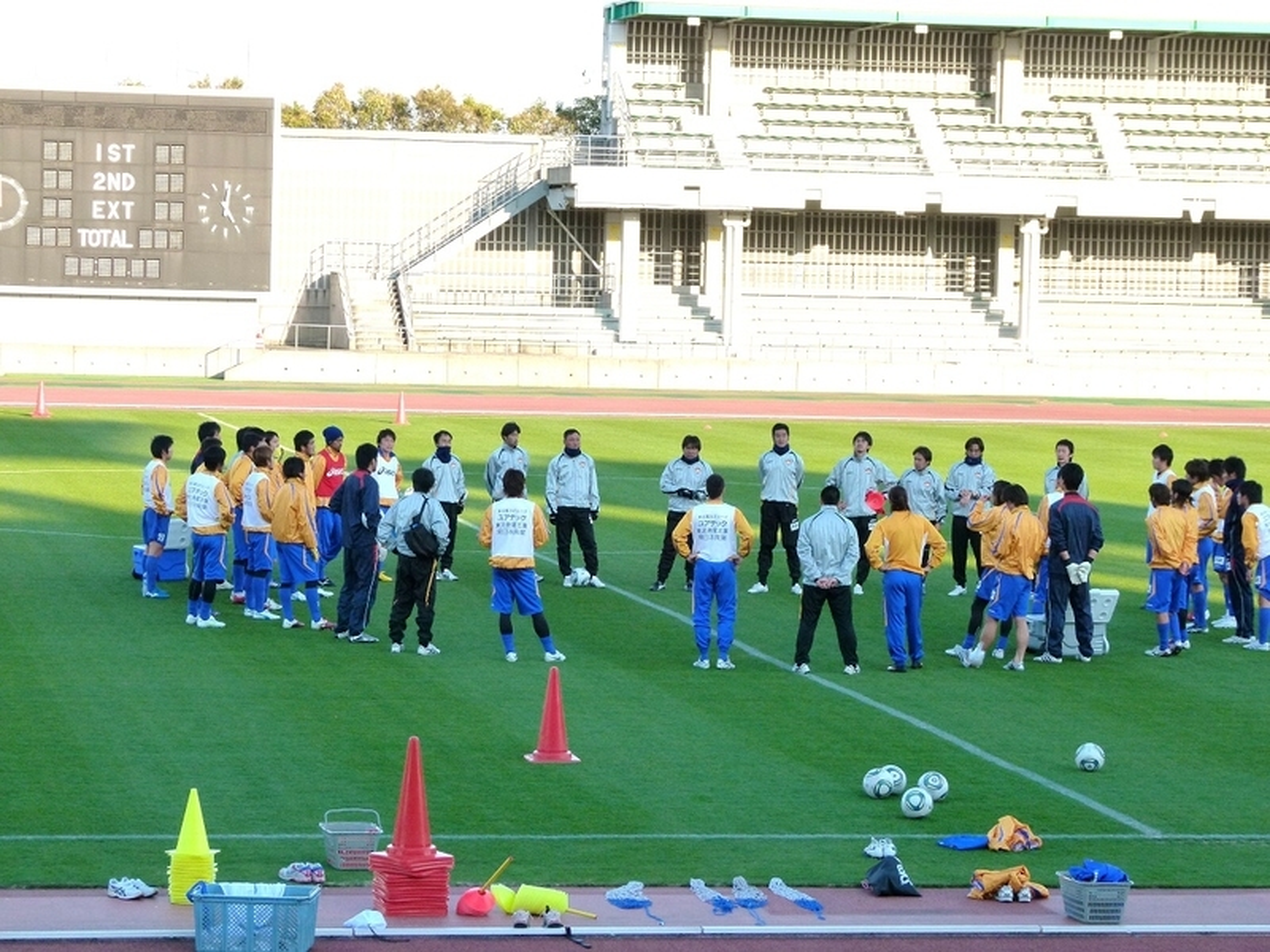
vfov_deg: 12.9
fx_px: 4219
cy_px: 476
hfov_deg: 17.1
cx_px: 635
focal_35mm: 115
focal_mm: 20.7
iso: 160
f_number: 4
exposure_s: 1/320
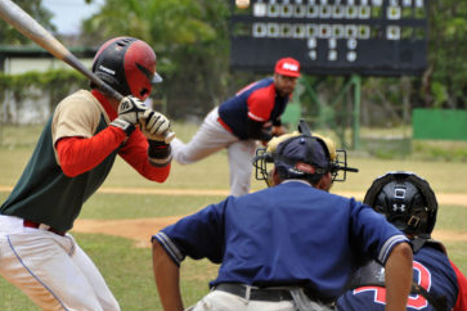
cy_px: 153
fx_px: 3282
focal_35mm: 253
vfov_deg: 5.4
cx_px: 233
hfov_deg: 8.1
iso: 400
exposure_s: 1/800
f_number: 6.3
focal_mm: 150
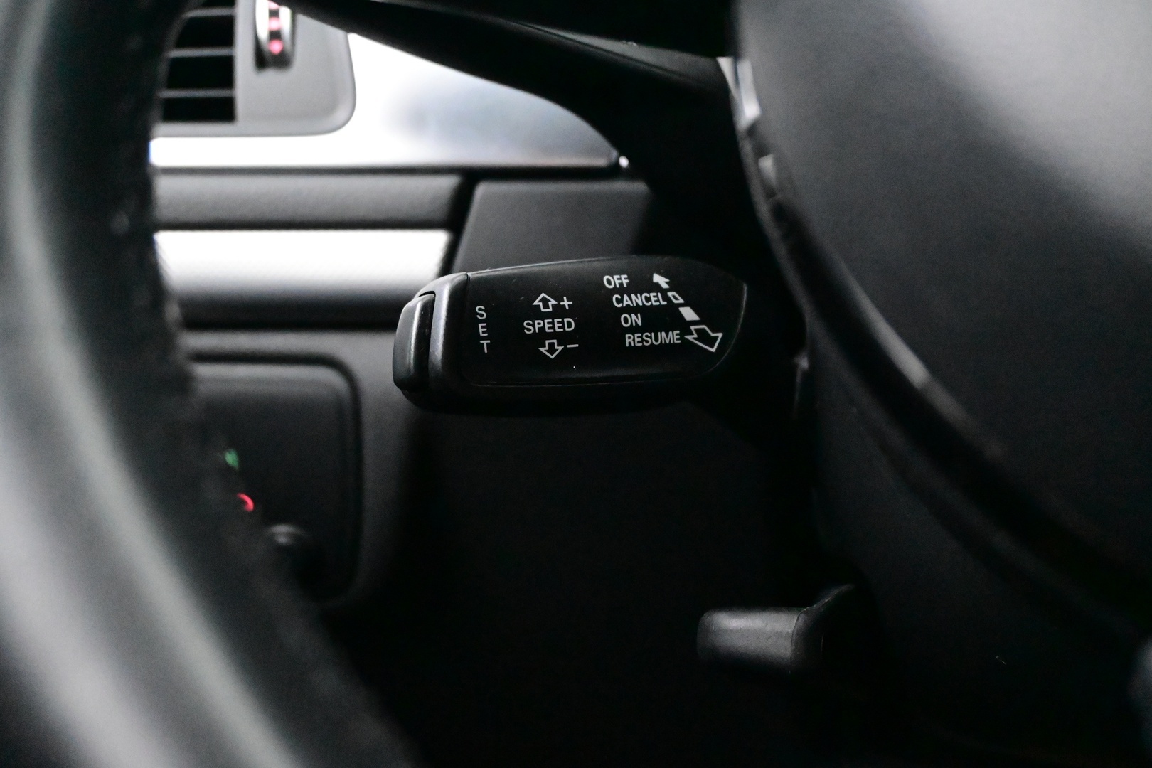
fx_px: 1248
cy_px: 384
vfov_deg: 34.2
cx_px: 576
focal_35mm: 39
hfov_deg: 49.6
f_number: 4.5
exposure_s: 1/40
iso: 20000
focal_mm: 26
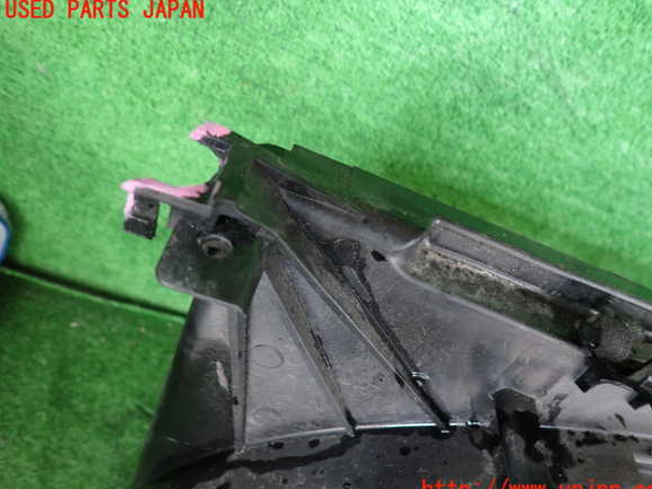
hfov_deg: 67.3
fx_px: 490
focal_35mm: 26
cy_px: 251
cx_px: 338
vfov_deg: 53.1
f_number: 2
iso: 200
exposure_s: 1/40
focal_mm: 4.5
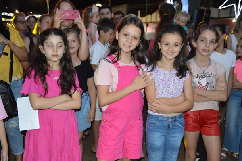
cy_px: 80
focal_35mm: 39
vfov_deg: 34.2
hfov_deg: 49.6
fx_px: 262
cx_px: 121
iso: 3200
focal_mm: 26
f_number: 4
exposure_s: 1/60
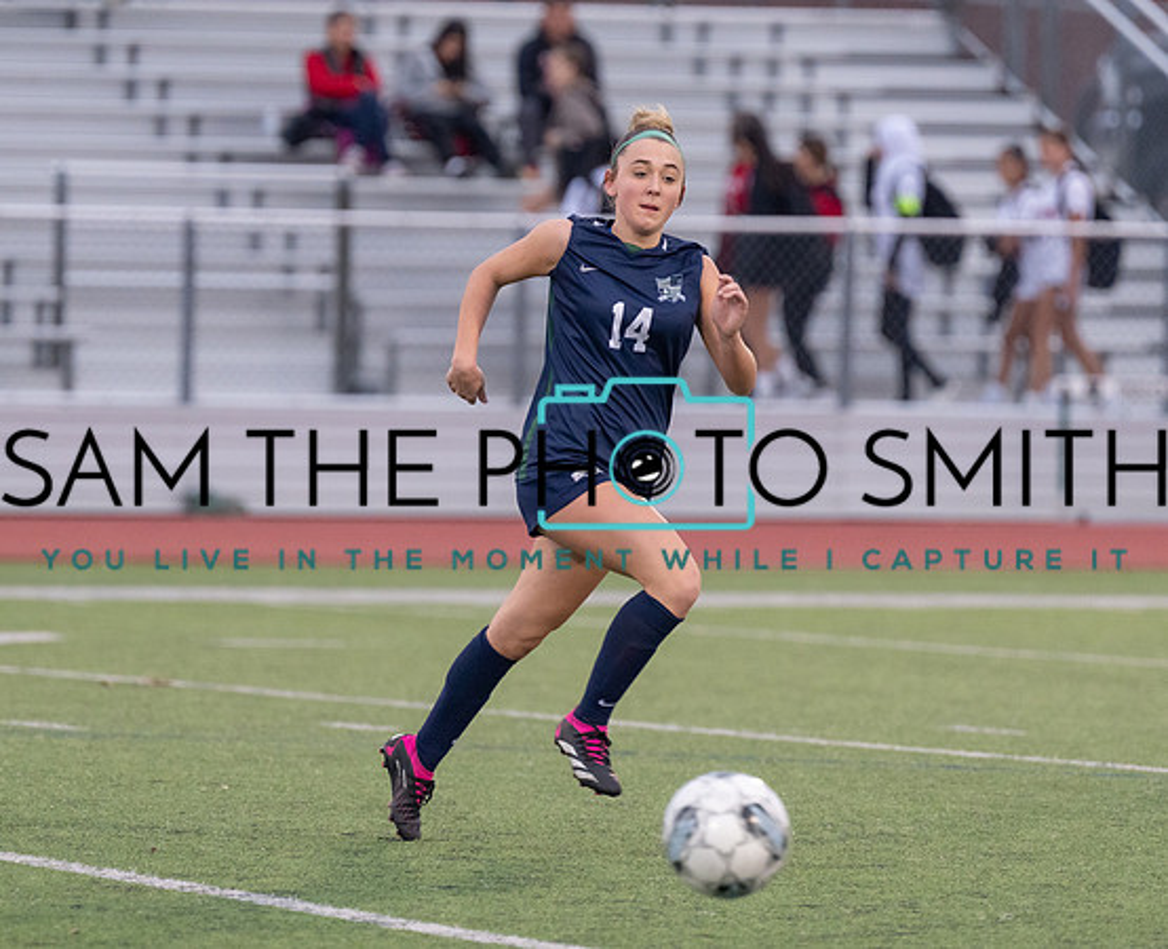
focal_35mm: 408
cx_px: 590
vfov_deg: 3.8
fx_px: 14182
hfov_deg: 4.7
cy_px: 432
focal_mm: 252
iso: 2000
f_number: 4
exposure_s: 1/1000
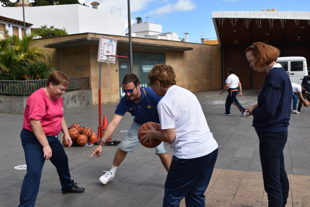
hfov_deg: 50.1
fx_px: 332
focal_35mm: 39
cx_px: 153
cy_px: 103
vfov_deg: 34.6
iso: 100
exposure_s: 1/250
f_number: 8
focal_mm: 25
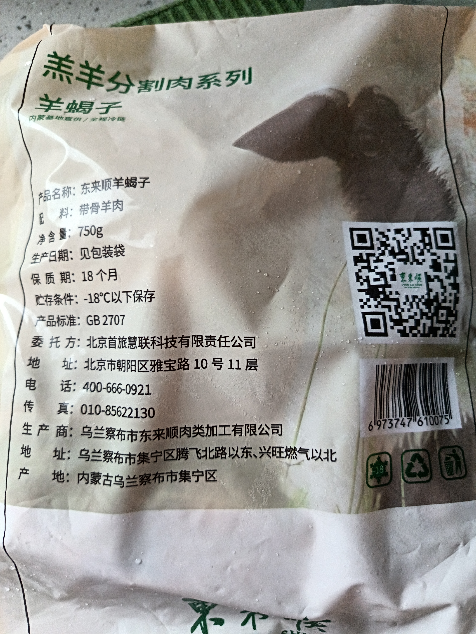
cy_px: 317
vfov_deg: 71.6
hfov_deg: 56.8
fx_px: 440
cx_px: 238
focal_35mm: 24
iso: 3534
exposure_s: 1/100
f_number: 1.75
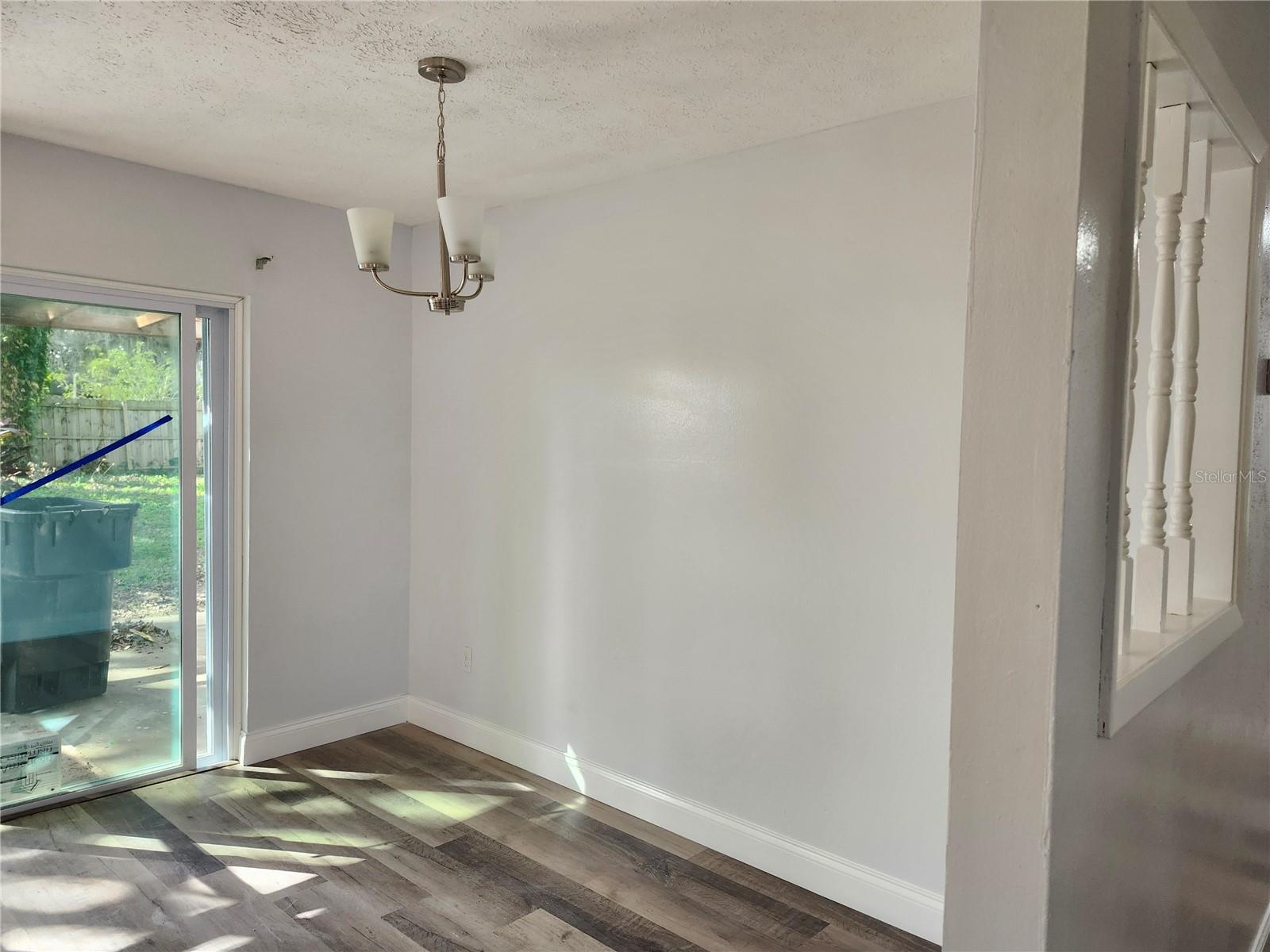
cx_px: 635
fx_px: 844
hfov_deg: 73.9
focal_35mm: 23
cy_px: 476
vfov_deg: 58.9
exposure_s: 1/180
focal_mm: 5.54
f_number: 1.8
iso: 200
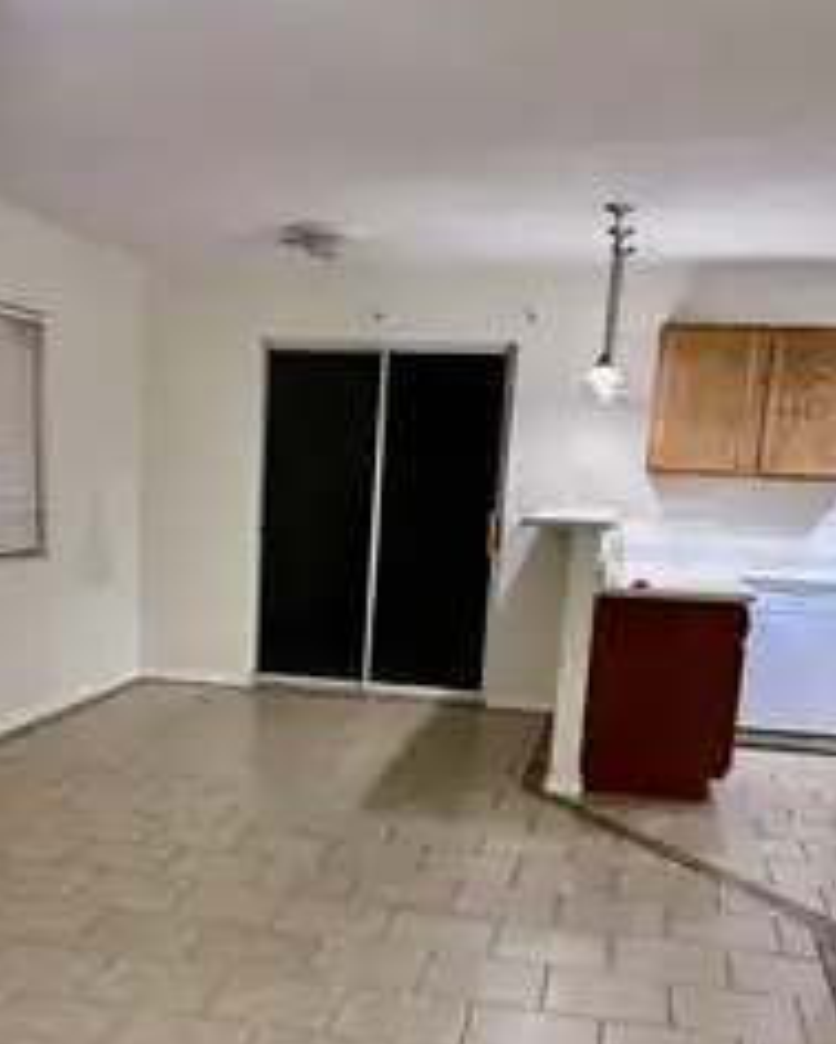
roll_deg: -1.7
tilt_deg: -15.3
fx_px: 1329
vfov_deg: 41.7
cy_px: 774
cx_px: 301
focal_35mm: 43
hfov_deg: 34.7
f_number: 1.5
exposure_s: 1/60
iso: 160
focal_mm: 5.7
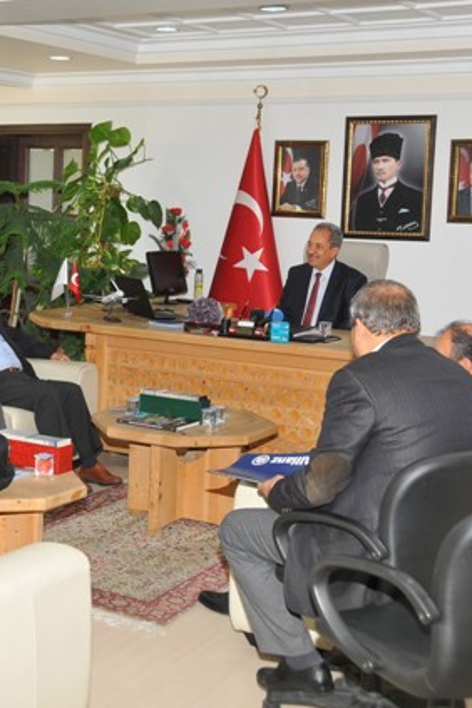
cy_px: 354
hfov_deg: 22.5
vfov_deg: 33.9
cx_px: 55
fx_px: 1160
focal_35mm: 59
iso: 320
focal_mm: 26
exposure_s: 1/60
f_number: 5.6
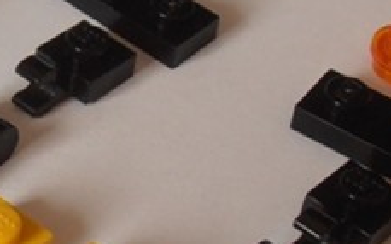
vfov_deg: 8.5
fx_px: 1641
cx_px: -19
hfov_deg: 13.4
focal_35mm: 154
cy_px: 134
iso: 125
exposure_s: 1/25
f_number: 3.9
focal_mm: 6.61
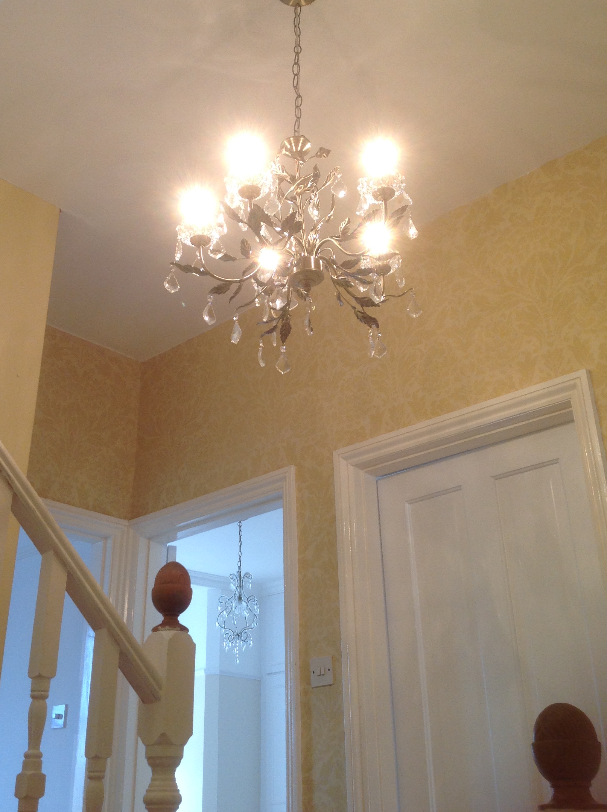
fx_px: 985
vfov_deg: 44.8
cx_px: 282
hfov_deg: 34.2
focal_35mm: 42
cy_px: 361
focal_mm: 4.28
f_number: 2.4
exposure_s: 1/50
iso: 64
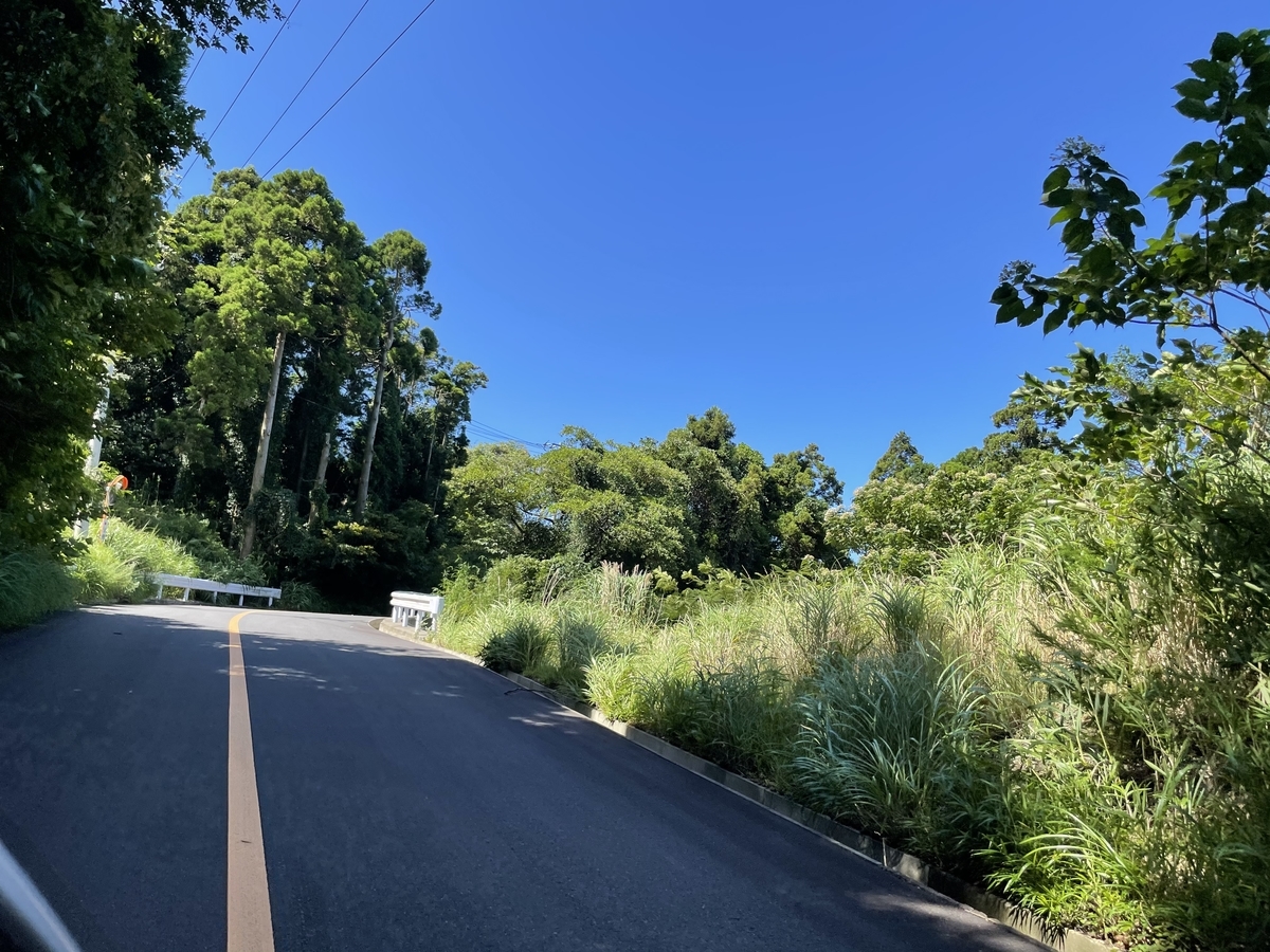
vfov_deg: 53.1
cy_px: 476
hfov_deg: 67.3
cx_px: 635
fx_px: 954
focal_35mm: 26
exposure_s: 1/1261
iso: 32
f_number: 1.6
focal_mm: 4.2
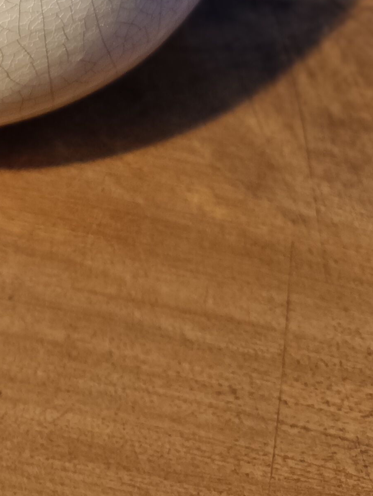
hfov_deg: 16.3
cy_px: -228
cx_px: -38
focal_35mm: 88
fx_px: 1264
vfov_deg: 19.6
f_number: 1.5
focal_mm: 4.94
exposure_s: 1/101
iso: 203
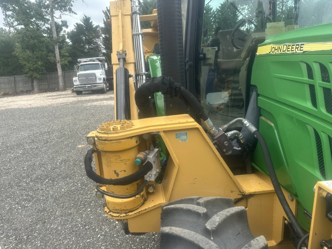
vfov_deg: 56.8
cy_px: 124
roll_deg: -0.7
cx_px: 166
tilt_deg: -11.2
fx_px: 230
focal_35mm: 24
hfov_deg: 71.6
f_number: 1.78
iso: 80
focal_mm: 6.86
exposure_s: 1/1241
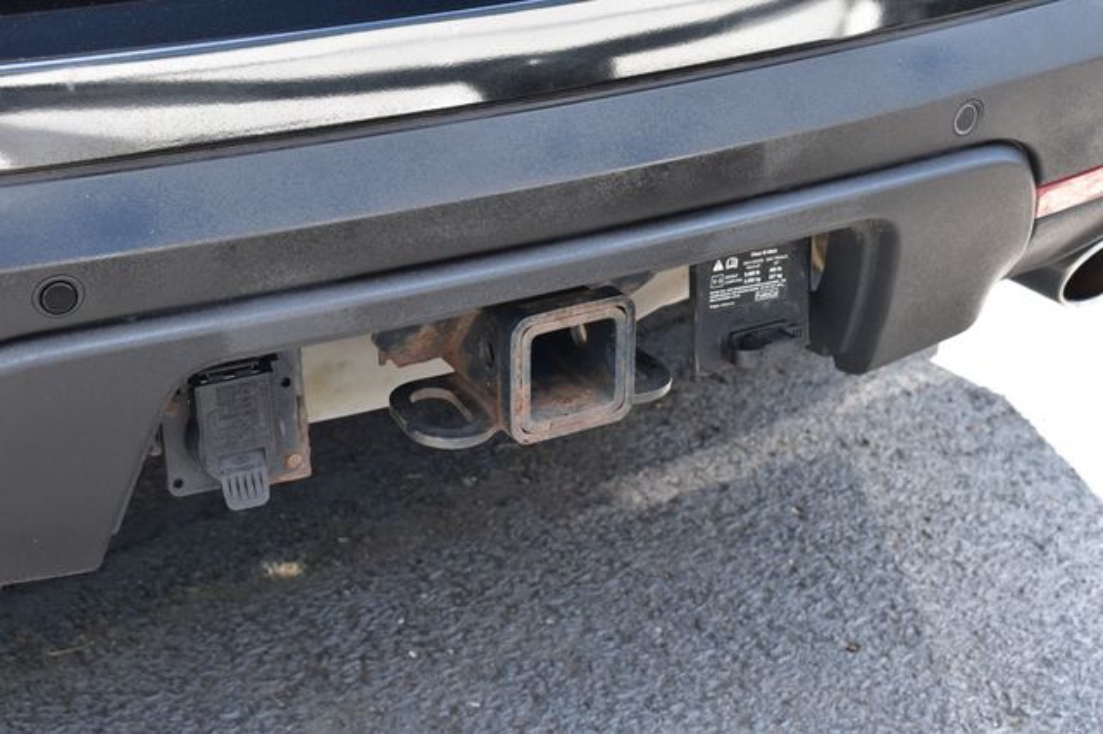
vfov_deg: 19.7
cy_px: 367
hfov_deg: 29.3
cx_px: 552
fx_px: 2113
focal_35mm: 69
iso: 400
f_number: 9
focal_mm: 46
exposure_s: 1/100
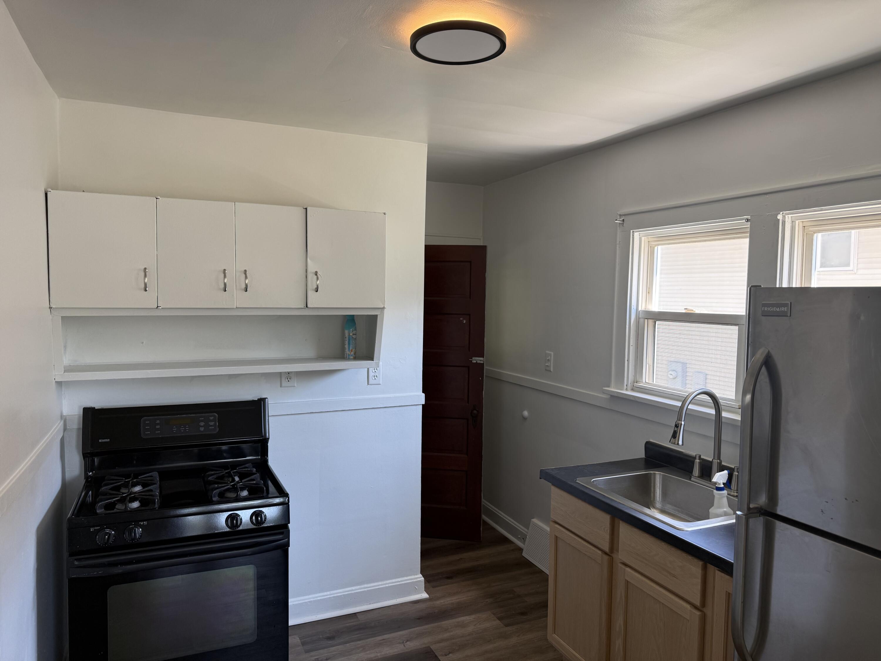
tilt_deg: -3.5
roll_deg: -1.4
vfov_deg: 56.8
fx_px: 611
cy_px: 330
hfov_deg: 71.6
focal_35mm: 24
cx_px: 440
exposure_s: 1/120
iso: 100
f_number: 1.78
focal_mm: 6.76
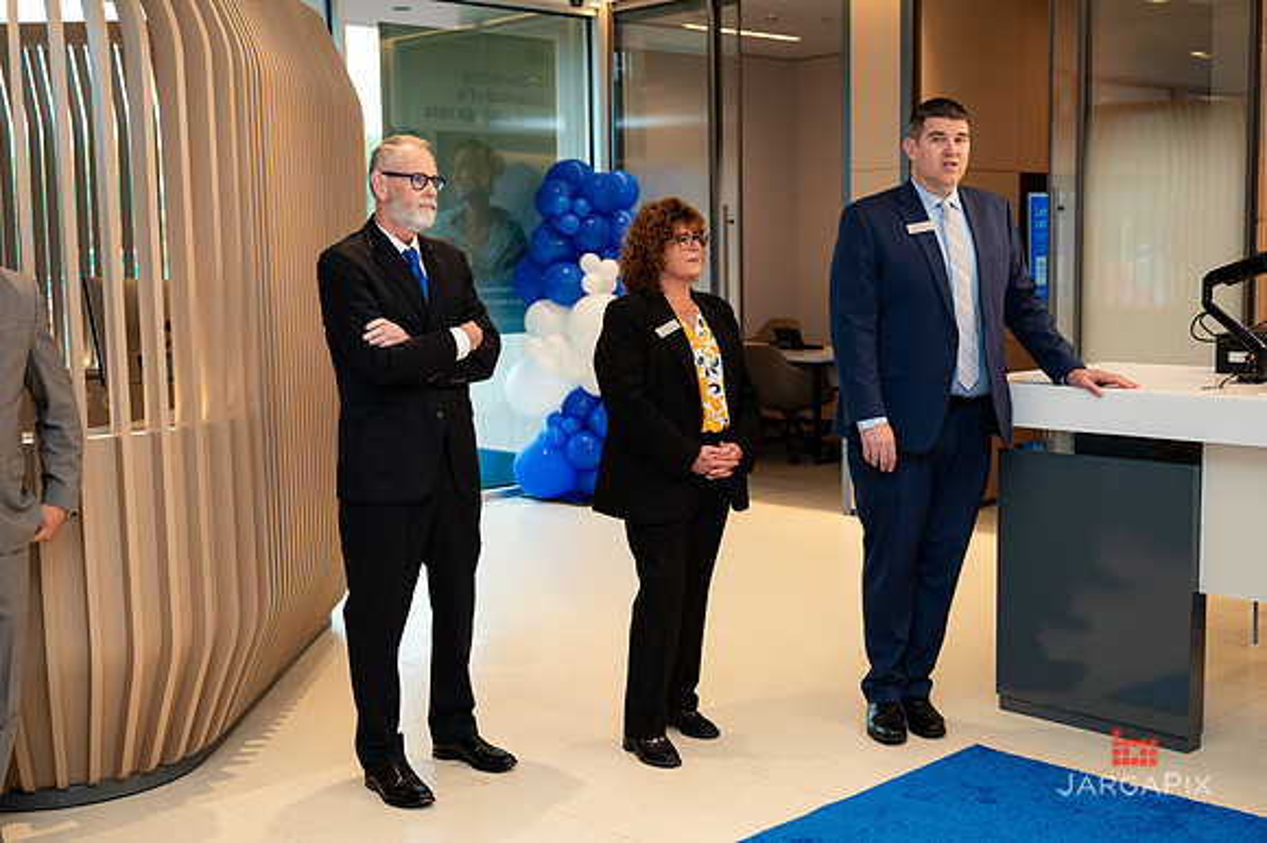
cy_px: 420
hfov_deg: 45.3
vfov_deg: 31.1
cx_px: 635
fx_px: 1518
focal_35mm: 43
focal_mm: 42
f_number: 3.5
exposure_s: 1/200
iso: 640
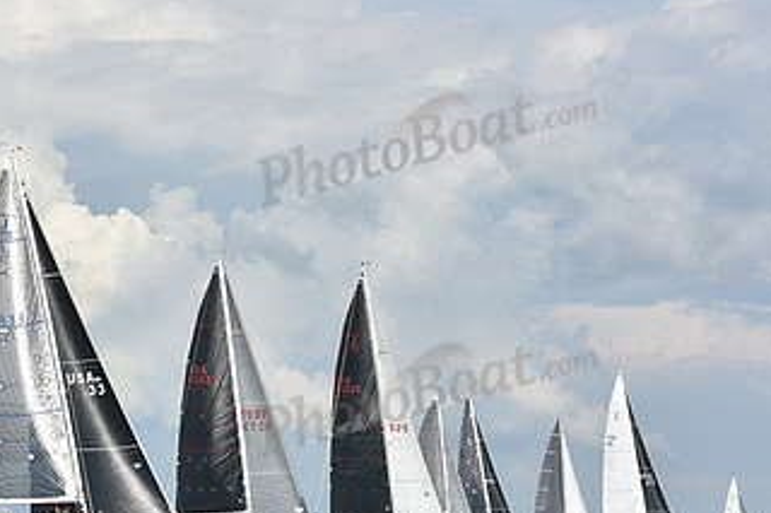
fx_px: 2718
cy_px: 302
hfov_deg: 16.0
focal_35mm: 127
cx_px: 135
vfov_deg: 10.8
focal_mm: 70
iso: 320
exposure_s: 1/1250
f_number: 10
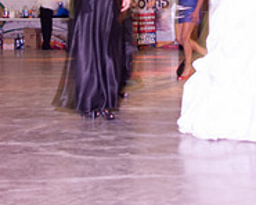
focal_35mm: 104
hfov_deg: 18.4
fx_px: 788
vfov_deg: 14.5
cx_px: 188
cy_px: -13
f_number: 2.8
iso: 200
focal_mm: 17
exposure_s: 1/2
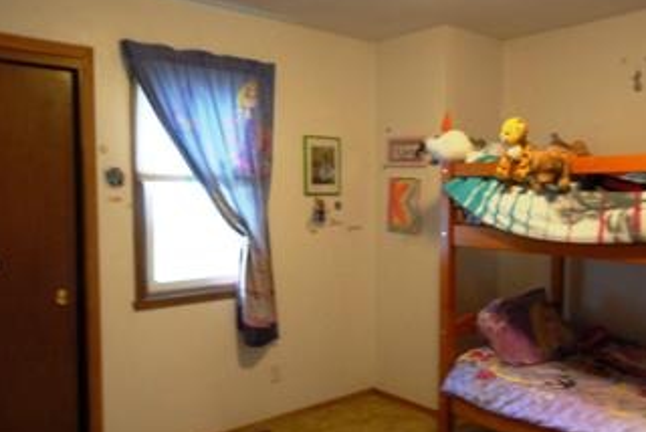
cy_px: 228
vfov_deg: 40.0
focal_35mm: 33
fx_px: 593
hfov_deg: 57.2
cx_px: 335
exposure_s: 1/2
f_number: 10
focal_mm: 11
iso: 400
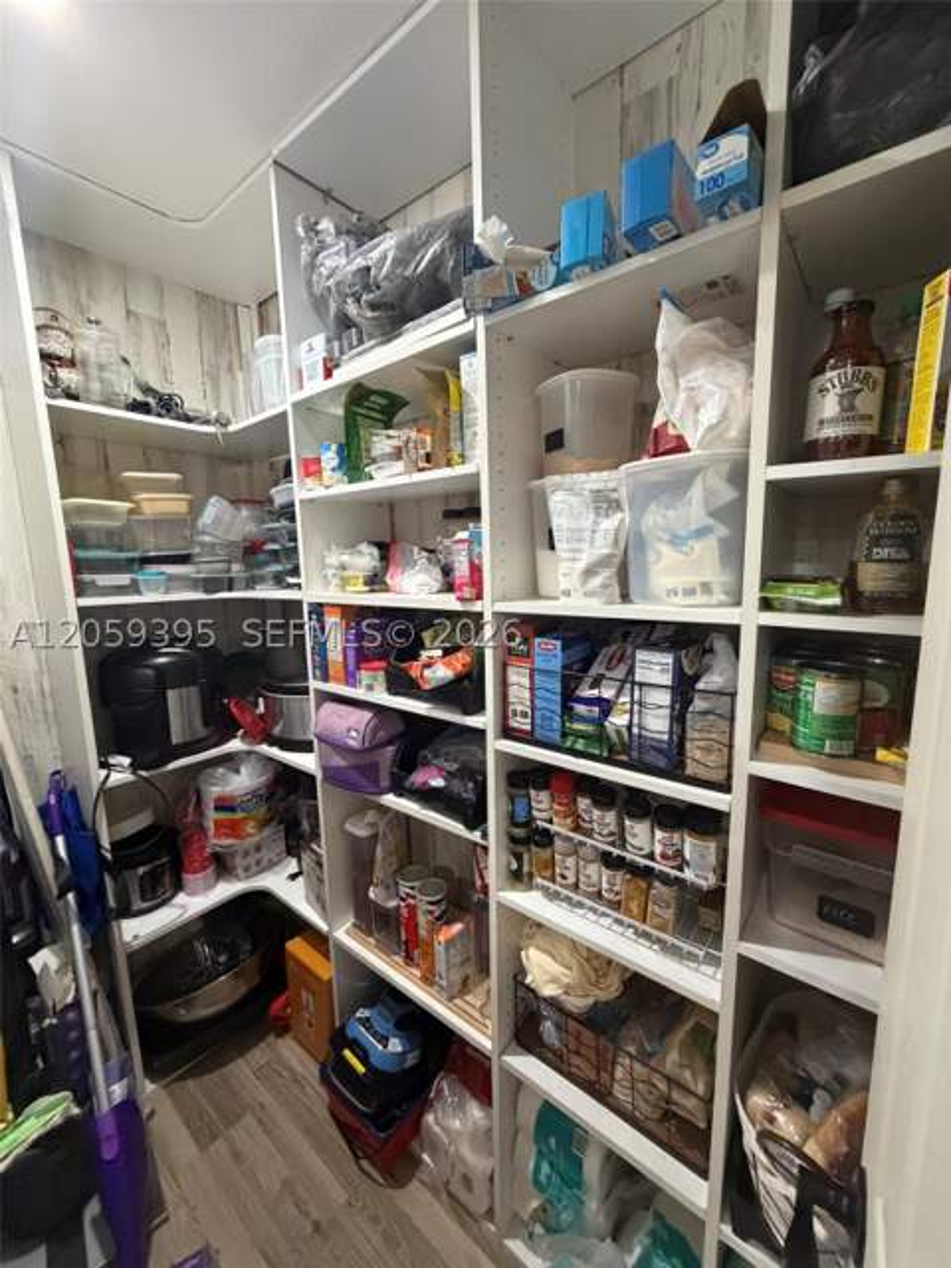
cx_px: 476
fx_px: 513
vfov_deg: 102.1
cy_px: 634
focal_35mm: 14
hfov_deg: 85.7
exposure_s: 1/60
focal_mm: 2.22
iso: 640
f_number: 2.2
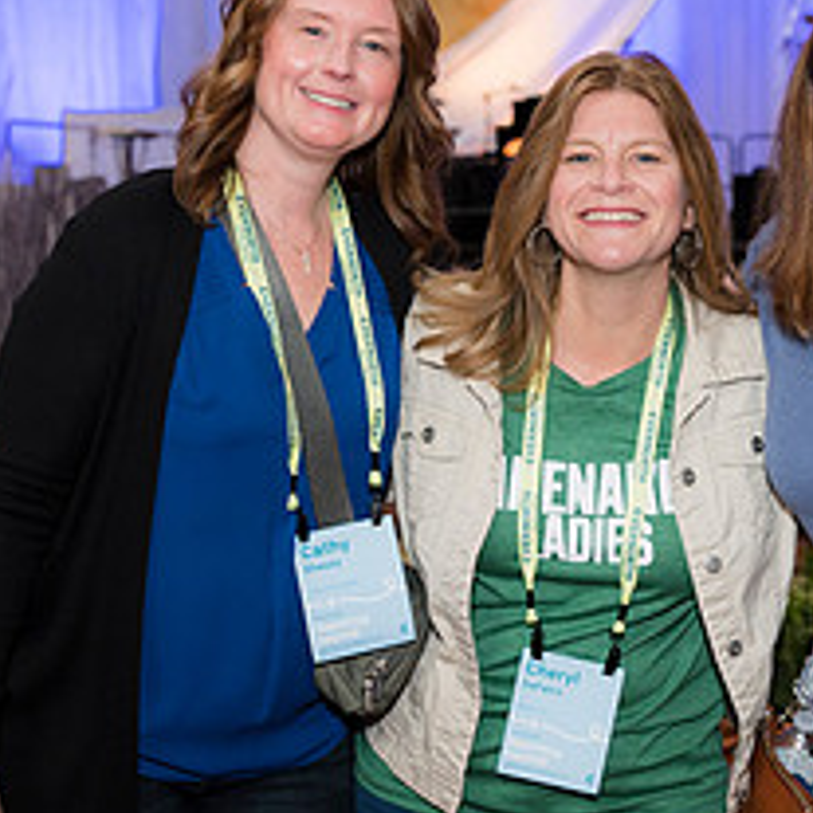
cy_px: 358
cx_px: 690
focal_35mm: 90
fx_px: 2391
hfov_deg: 19.0
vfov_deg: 19.3
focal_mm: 35
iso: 800
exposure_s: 1/100
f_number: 4
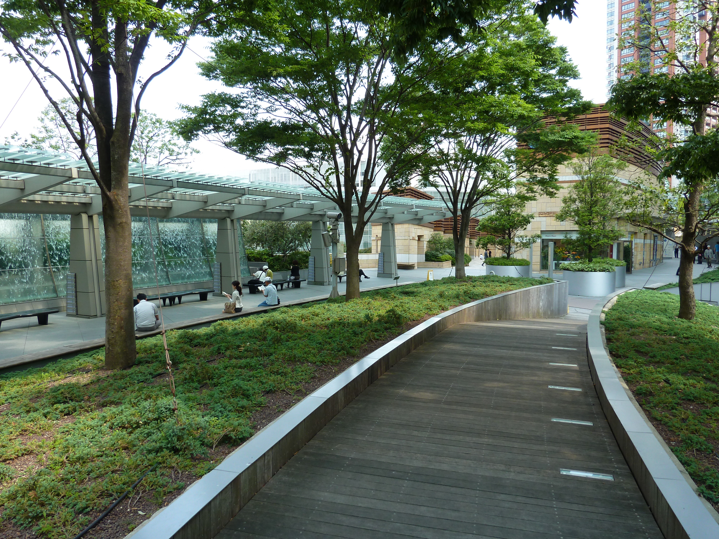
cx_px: 360
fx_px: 519
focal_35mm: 25
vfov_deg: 54.9
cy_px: 270
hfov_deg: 69.4
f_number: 3.3
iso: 80
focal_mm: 4.1
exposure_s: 1/100
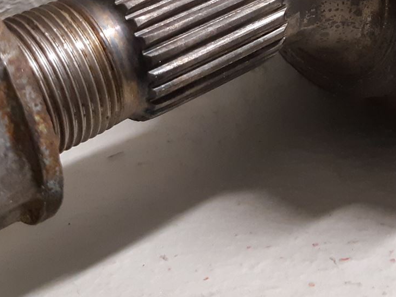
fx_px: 835
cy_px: -33
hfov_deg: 26.2
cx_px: 316
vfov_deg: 19.3
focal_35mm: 73
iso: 250
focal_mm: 3.93
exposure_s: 1/33
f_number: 1.7
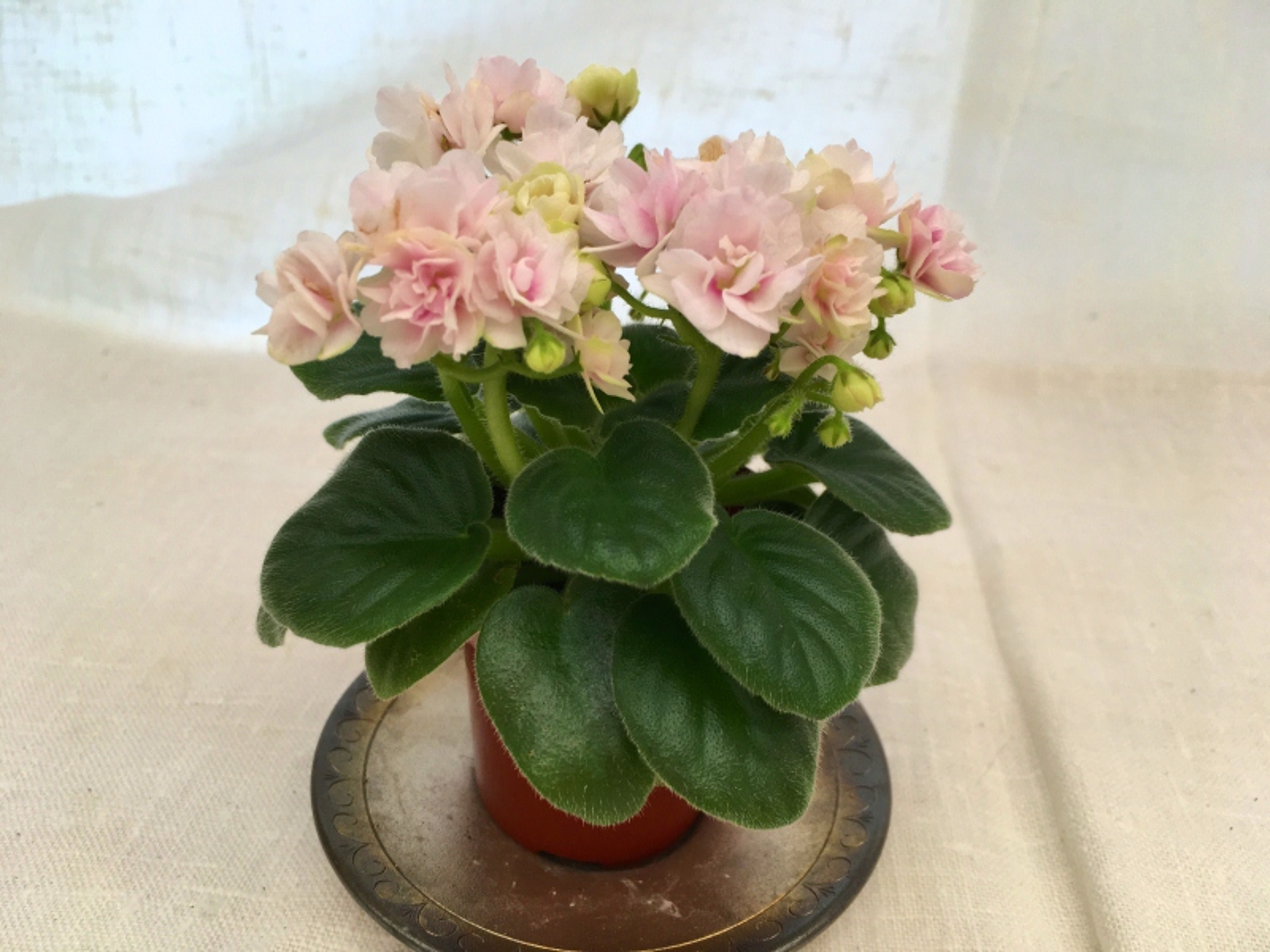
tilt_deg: -28.2
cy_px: 476
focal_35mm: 29
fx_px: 1064
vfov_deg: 48.2
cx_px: 635
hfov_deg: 61.7
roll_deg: -1.3
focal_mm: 4.15
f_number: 2.2
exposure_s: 1/100
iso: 40
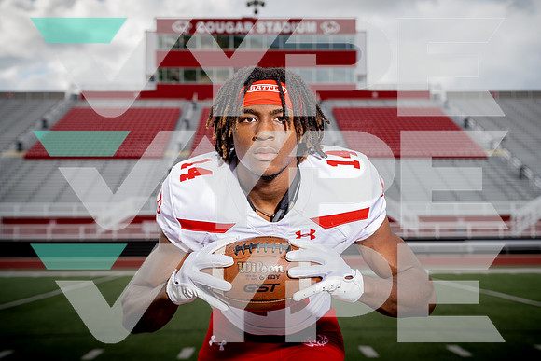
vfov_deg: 27.3
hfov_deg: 40.0
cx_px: 275
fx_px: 743
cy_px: 180
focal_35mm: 49
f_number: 4.5
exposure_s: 1/1000
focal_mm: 48
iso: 200
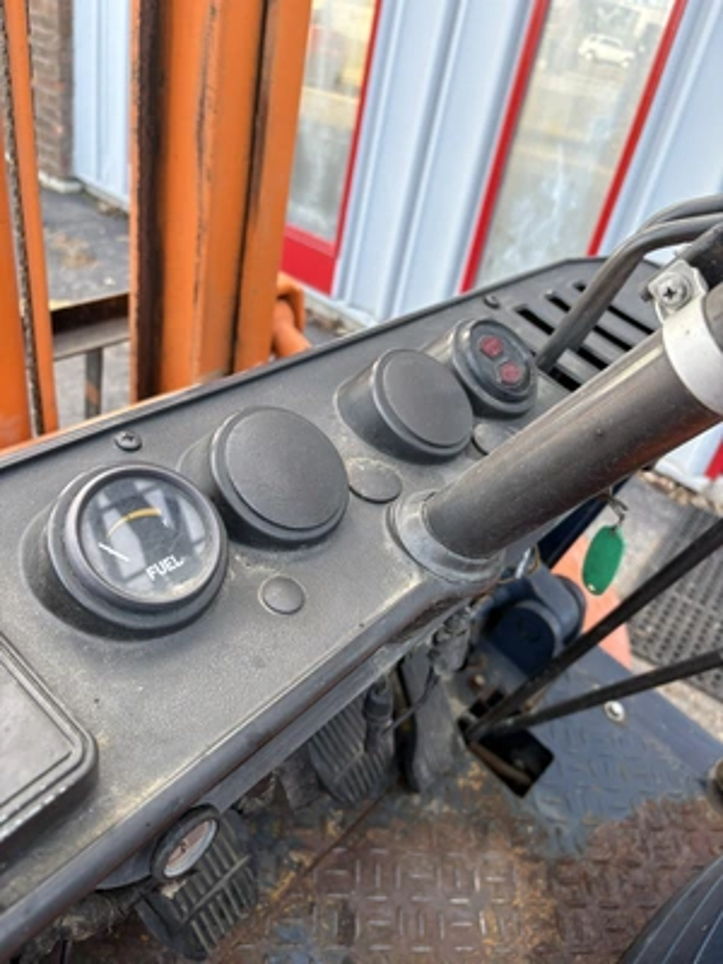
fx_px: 724
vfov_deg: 67.3
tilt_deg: -31.4
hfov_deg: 53.1
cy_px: 482
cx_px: 362
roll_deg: -11.4
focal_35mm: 26
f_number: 1.6
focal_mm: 5.96
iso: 40
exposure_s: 1/121
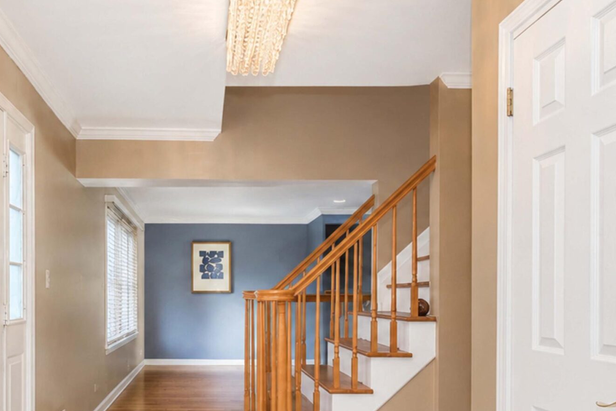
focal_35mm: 29
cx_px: 201
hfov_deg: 62.0
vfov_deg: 43.7
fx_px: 496
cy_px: 300
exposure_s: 1/60
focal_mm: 10
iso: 2000
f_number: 8
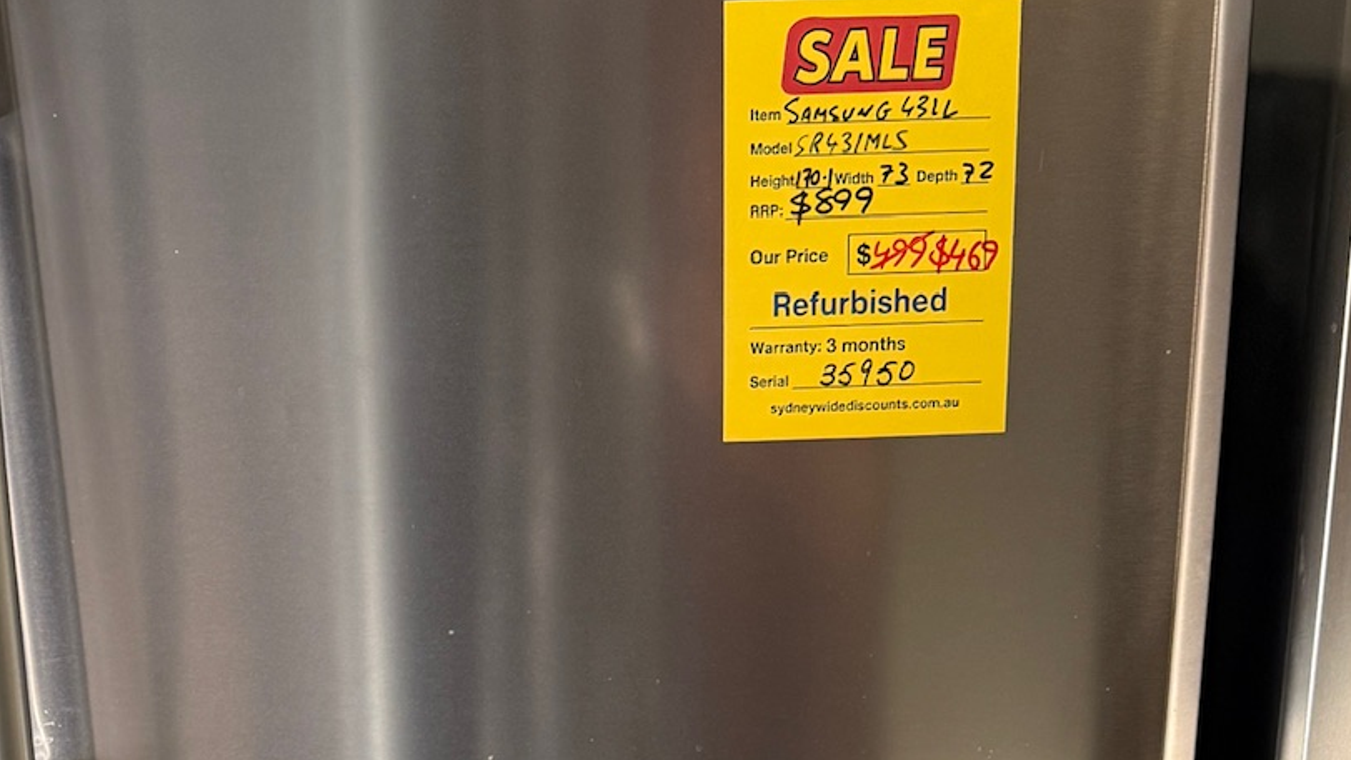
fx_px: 2364
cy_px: 1165
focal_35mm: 66
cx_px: 558
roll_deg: +2.1
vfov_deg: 16.5
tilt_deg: -22.1
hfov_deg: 31.8
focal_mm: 6.76
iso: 250
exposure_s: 1/50
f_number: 1.78
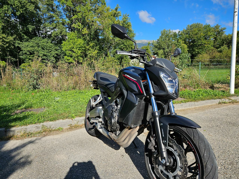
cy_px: 90
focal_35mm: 23
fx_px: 159
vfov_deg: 58.9
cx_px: 120
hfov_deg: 73.9
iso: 32
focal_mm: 5.4
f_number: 1.8
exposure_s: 1/1700
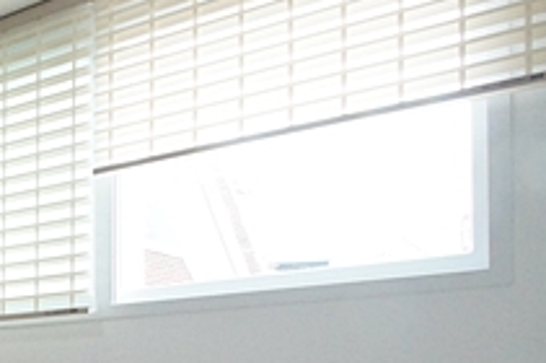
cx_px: -422
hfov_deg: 22.2
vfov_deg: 22.2
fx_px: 863
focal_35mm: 57
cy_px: 412
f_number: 9
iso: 1600
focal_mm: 10
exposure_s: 1/80
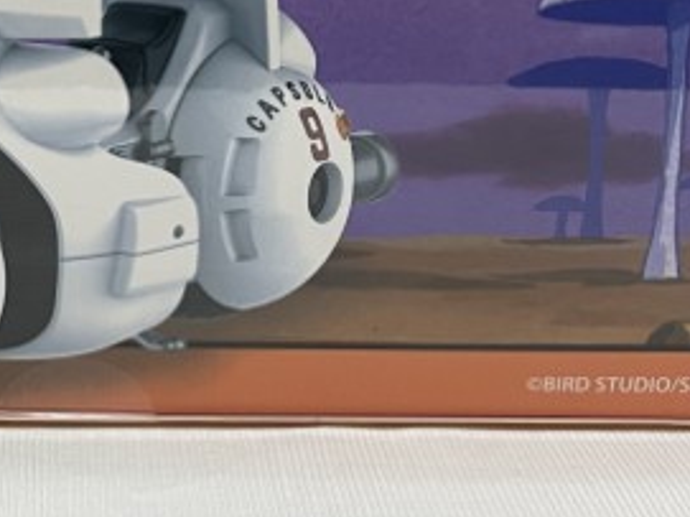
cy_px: -107
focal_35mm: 96
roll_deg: -0.2
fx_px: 1913
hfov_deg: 20.0
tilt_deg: -10.5
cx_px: 51
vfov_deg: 14.9
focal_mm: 4.2
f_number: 1.6
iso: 80
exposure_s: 1/50
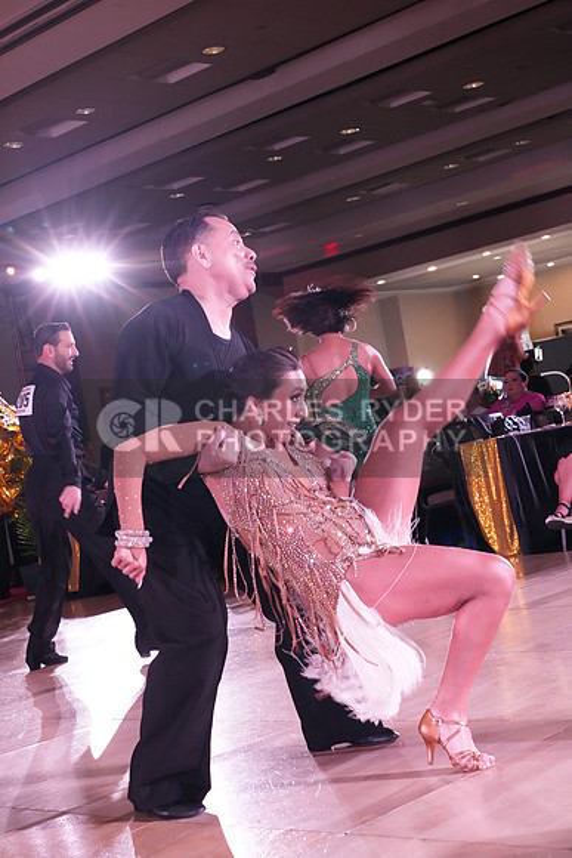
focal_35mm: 56
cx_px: 286
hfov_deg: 24.2
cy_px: 429
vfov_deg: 35.6
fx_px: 1334
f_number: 7.1
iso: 8000
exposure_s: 1/250
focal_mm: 56
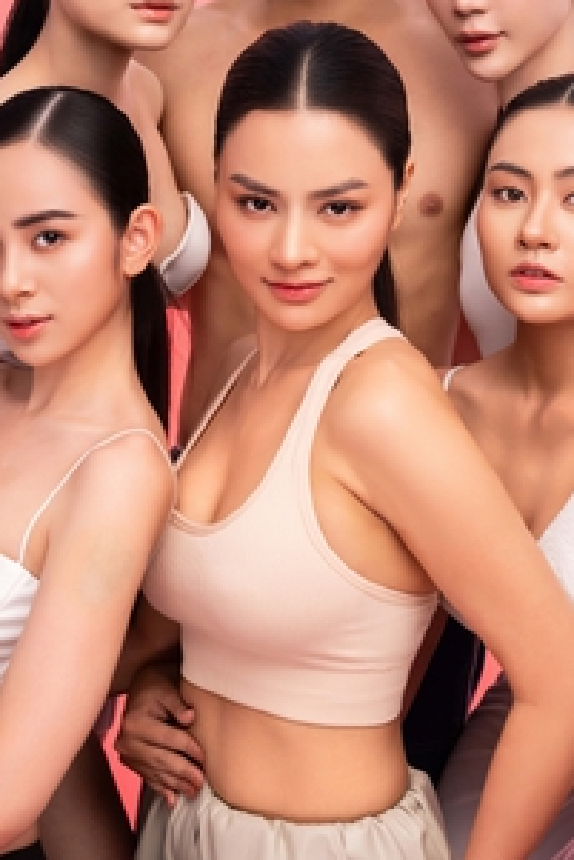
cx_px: 297
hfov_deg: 16.9
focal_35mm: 81
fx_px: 1935
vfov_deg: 24.9
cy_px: 290
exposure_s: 1/125
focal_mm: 70
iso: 800
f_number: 16
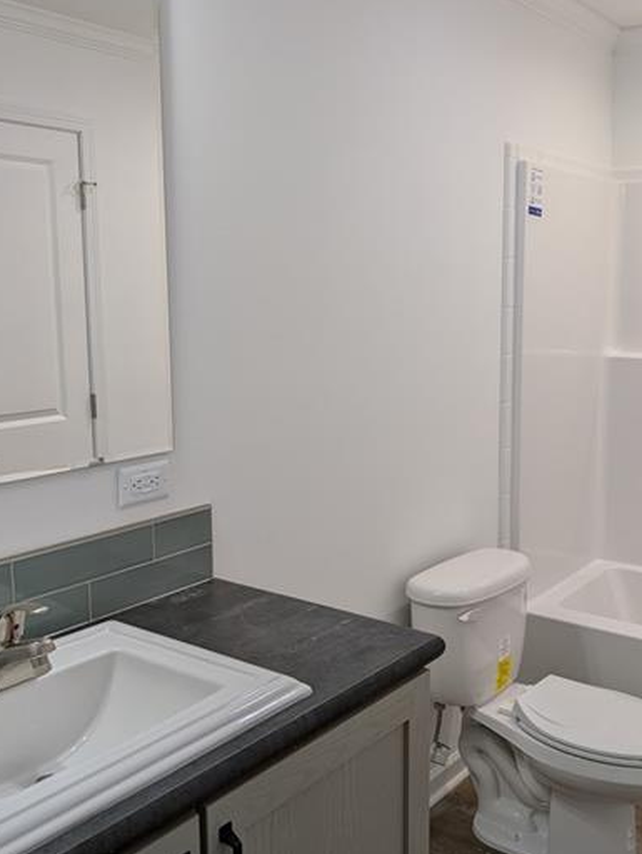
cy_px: 410
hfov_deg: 39.5
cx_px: 392
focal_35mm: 36
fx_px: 889
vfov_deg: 51.3
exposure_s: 1/60
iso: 17
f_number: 1.68
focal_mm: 6.9
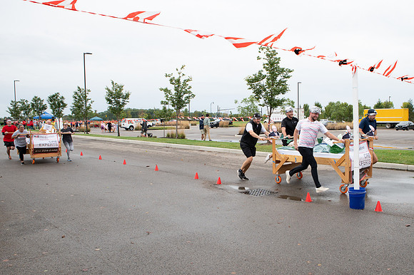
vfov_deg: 42.9
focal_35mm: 31
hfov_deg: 60.3
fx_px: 351
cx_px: 258
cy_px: 143
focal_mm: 24
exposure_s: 1/320
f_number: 7.1
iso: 640
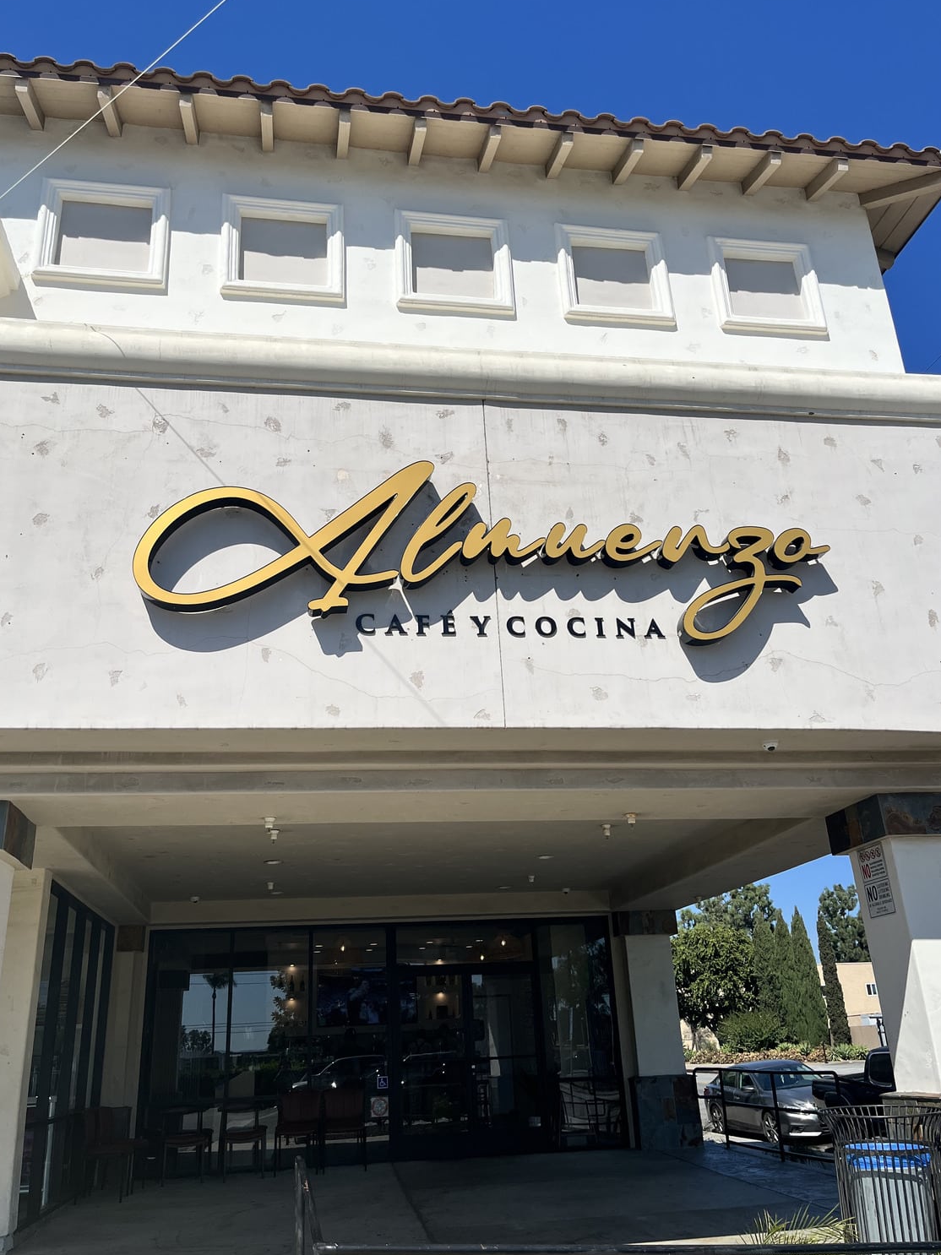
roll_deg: +3.4
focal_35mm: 28
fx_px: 1015
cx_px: 473
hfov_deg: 49.7
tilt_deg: +23.7
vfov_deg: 63.5
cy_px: 622
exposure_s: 1/6494
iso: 50
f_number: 1.6
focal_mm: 5.1
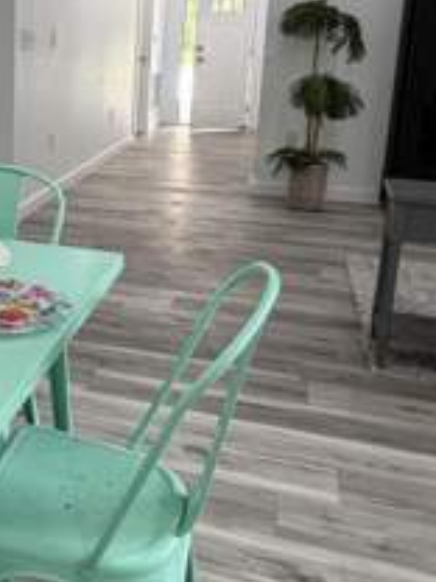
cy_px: 201
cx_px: -8
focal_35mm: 43
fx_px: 722
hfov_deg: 30.9
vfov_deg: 43.3
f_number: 2.2
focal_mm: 2.22
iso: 200
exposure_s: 1/120
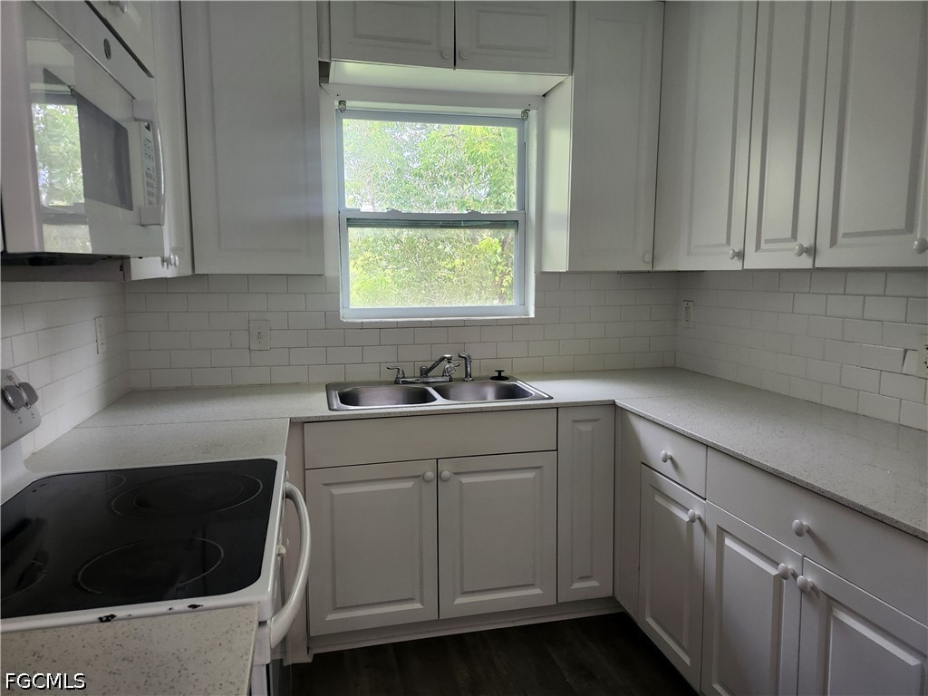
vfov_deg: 58.9
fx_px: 617
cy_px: 348
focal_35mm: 23
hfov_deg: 73.9
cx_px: 464
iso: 200
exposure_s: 1/120
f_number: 1.8
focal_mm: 5.54
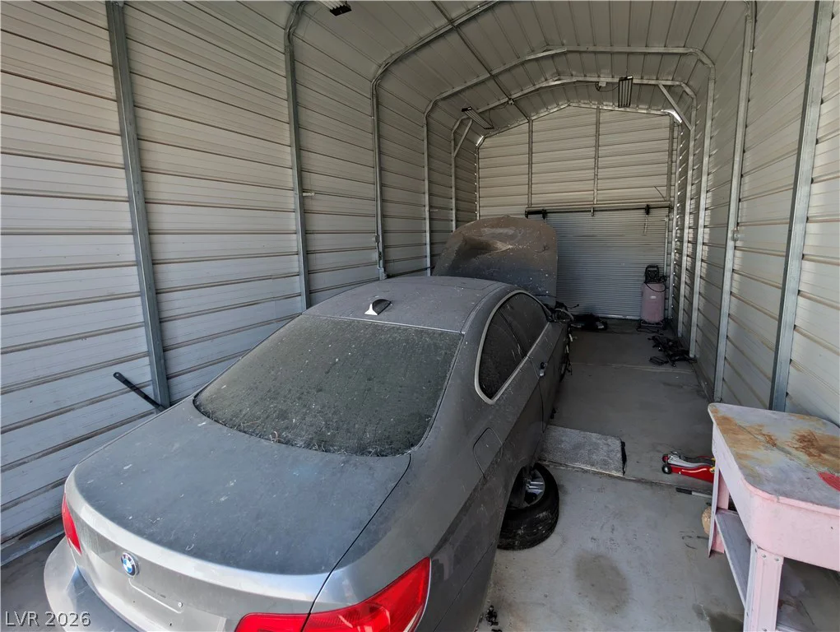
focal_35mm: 12
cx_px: 420
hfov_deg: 110.5
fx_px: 292
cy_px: 316
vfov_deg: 94.6
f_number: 1.7
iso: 57
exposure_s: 1/218
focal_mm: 2.02
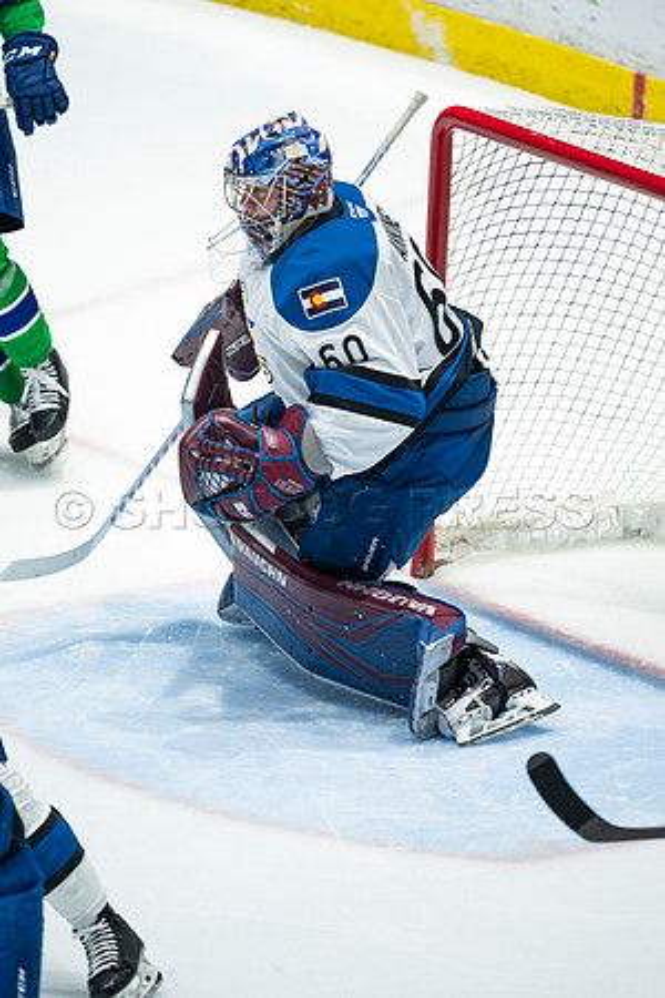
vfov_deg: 3.4
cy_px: 499
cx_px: 332
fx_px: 16624
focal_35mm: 600
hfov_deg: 2.3
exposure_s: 1/800
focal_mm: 600
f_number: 4
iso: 2000
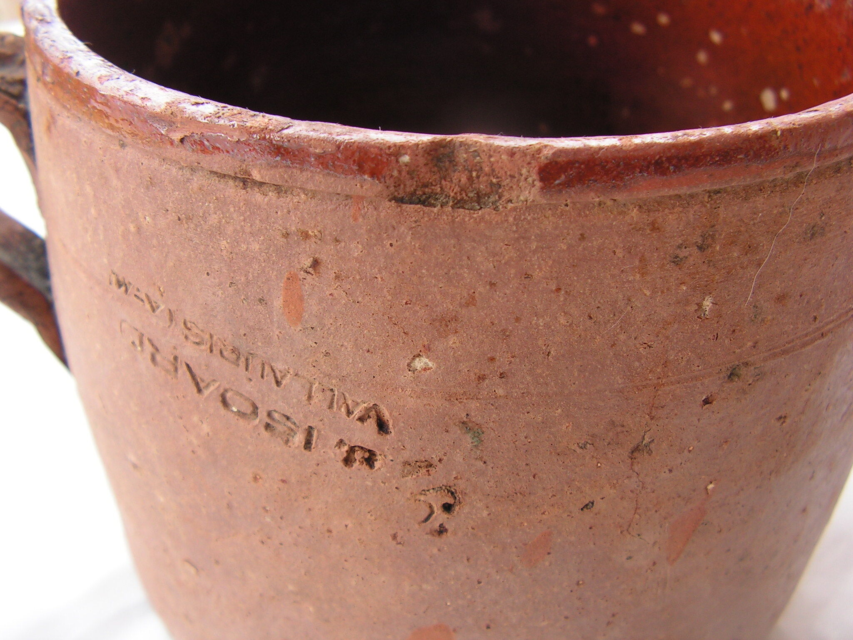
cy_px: 320
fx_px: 887
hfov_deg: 51.4
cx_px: 426
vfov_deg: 39.7
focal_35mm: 36
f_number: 3.2
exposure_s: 1/125
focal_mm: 6
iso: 64
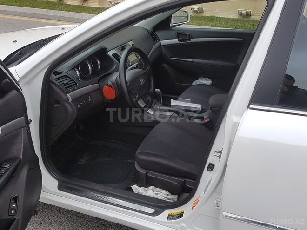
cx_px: 154
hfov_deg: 67.3
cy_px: 115
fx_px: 231
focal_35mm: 26
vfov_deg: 53.1
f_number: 1.7
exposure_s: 1/922
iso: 50
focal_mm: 4.2
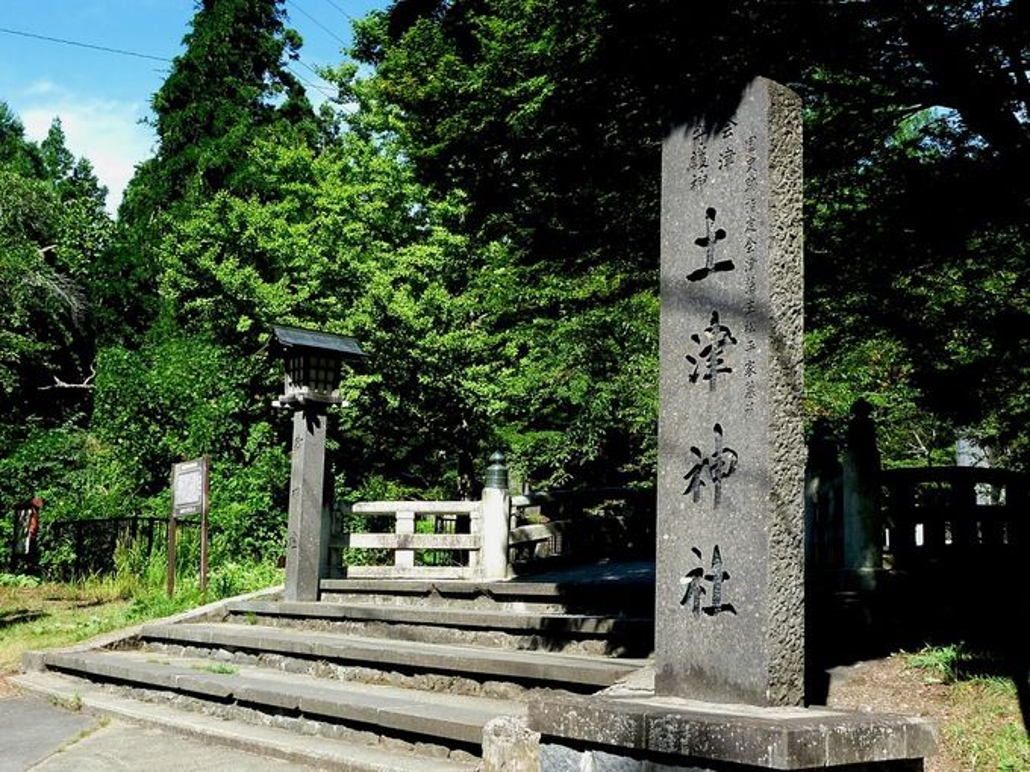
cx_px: 515
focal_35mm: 44
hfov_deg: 42.9
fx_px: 1309
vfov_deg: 32.9
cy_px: 386
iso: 80
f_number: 3.3
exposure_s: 1/250
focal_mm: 4.9
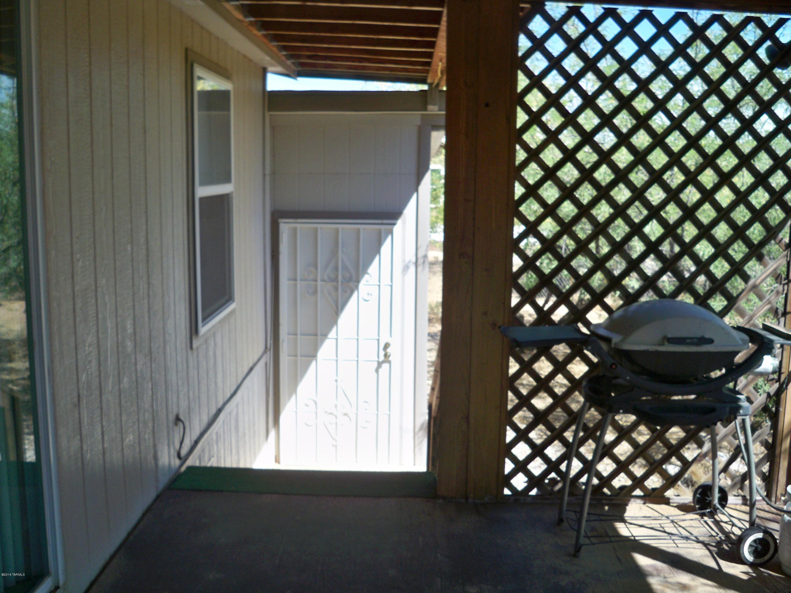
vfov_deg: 40.7
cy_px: 296
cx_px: 396
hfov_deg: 52.6
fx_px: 800
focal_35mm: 35
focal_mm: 6.3
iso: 80
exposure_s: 1/400
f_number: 3.1
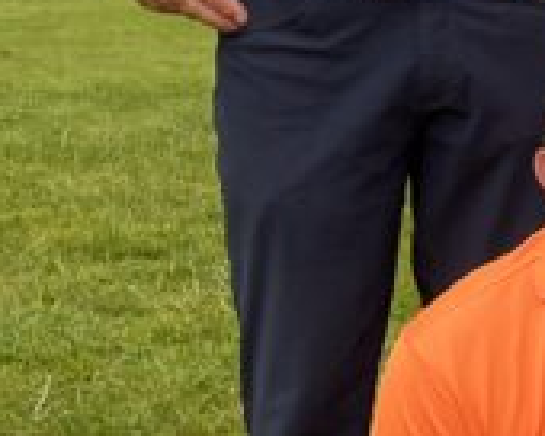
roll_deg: -0.4
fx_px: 2468
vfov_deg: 10.1
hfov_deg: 11.4
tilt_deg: -9.2
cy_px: 157
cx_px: 1100
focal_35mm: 153
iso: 50
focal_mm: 5.1
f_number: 1.6
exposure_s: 1/782
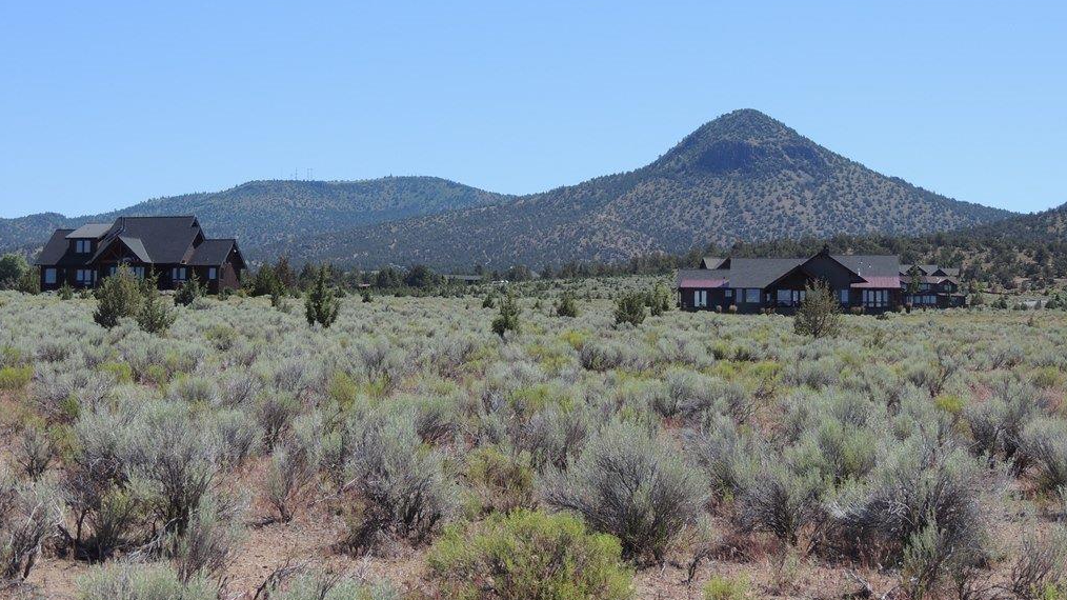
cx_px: 537
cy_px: 260
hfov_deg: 27.5
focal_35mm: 77
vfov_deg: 15.7
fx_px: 2178
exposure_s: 1/800
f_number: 3.9
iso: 100
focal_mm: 12.4
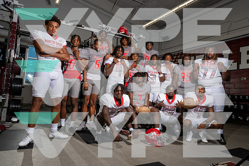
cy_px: 83
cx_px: 124
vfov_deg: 51.3
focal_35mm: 25
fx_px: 173
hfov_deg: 71.5
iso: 320
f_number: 8
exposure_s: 1/250
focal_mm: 25
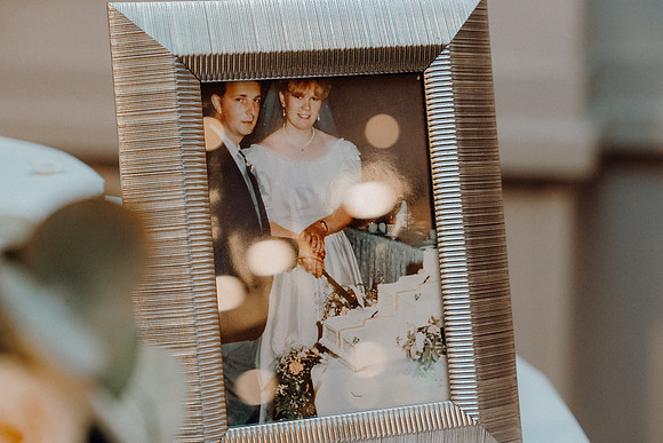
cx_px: 332
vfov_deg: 20.9
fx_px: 1197
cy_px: 222
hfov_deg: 31.0
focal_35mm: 65
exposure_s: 1/160
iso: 2500
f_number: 3.5
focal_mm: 65
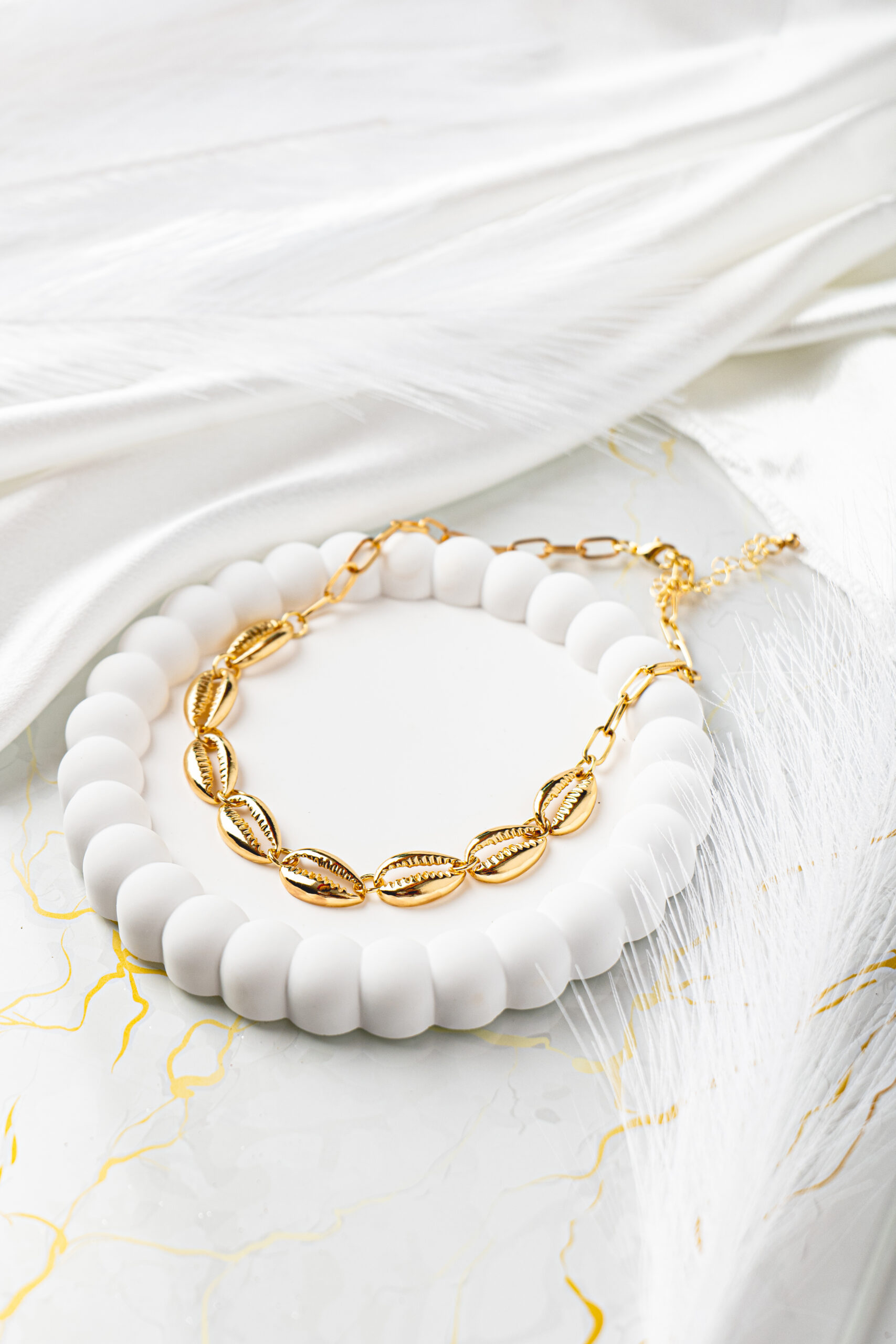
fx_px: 2240
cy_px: 672
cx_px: 448
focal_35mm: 60
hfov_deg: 22.6
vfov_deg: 33.4
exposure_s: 1/160
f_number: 7.1
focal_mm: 60
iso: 400
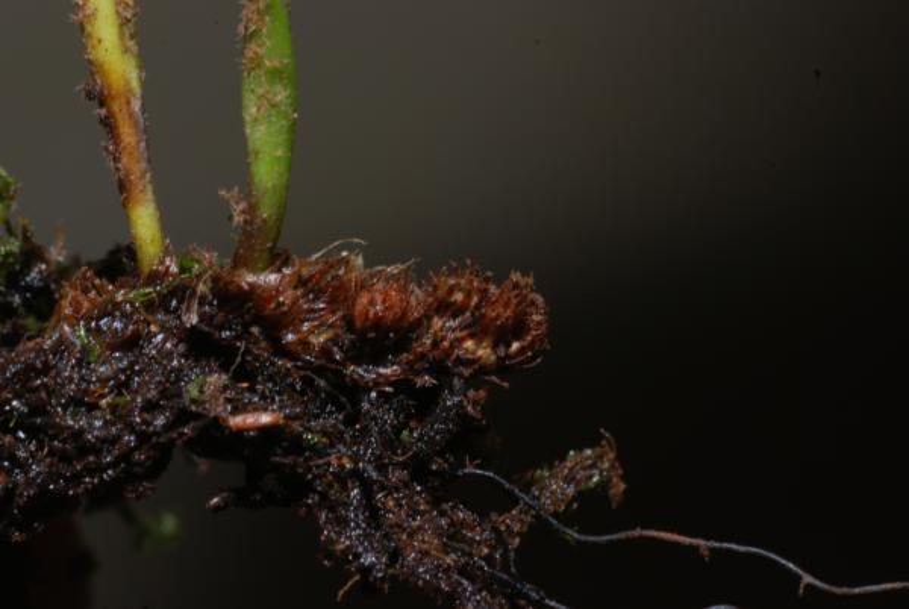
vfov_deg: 13.1
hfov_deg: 19.4
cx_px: 454
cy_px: 304
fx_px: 2655
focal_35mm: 105
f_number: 22
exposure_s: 1/60
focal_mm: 70
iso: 200
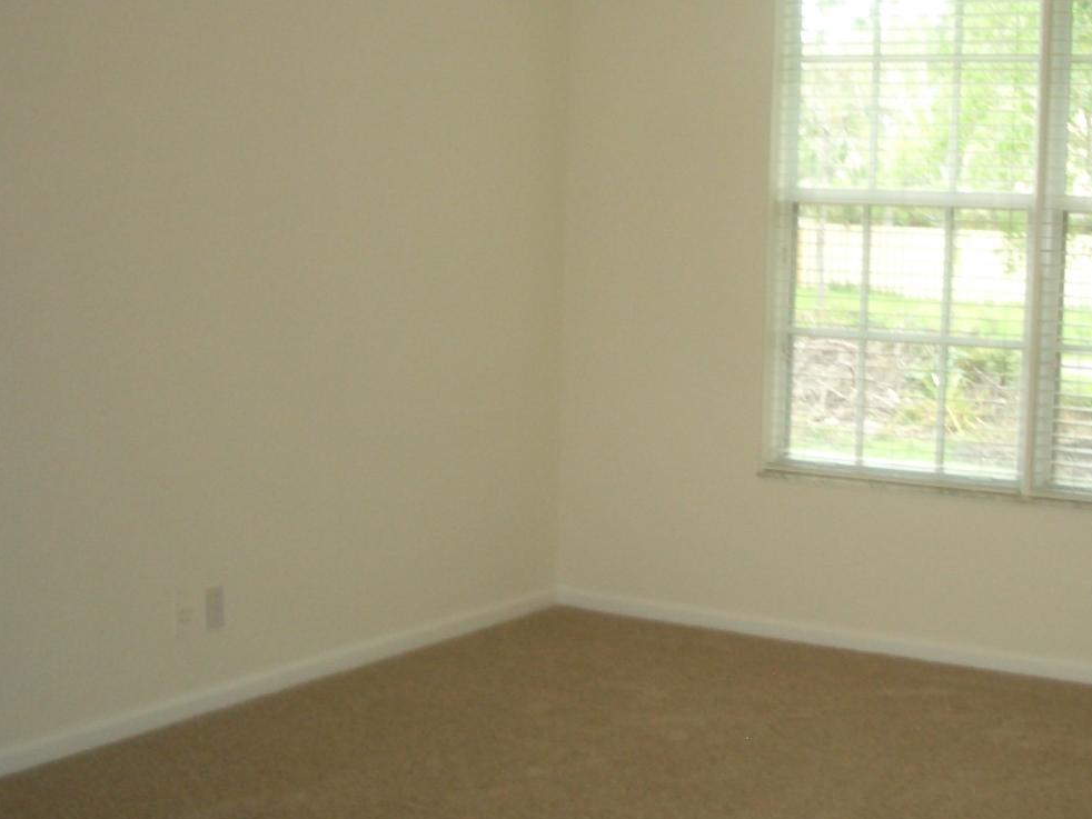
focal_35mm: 57
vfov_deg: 25.7
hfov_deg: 33.1
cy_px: 399
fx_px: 1799
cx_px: 815
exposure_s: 1/60
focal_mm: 5.8
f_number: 2.6
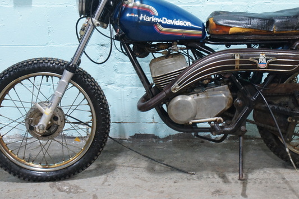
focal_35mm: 61
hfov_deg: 33.0
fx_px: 504
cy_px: 61
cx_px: 171
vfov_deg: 22.2
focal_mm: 27
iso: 1600
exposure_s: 1/20
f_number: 7.1
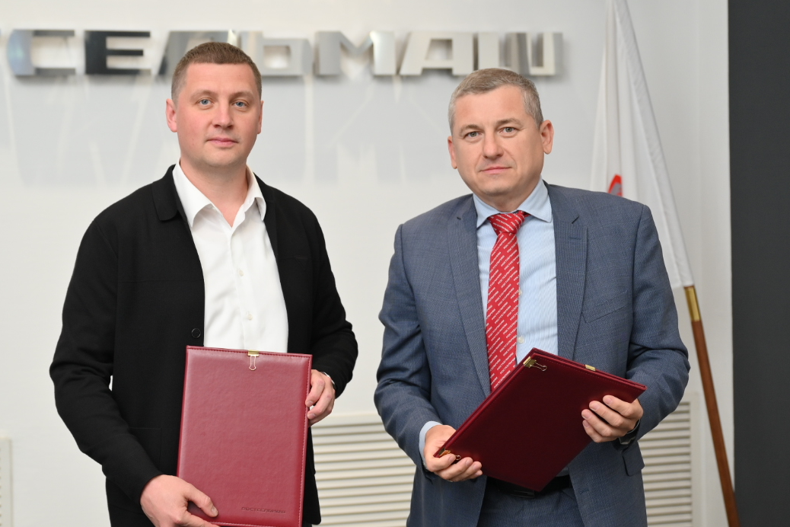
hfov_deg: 31.0
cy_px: 258
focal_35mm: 64
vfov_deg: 21.2
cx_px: 223
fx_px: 1404
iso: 500
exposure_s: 1/160
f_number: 2.8
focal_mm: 41
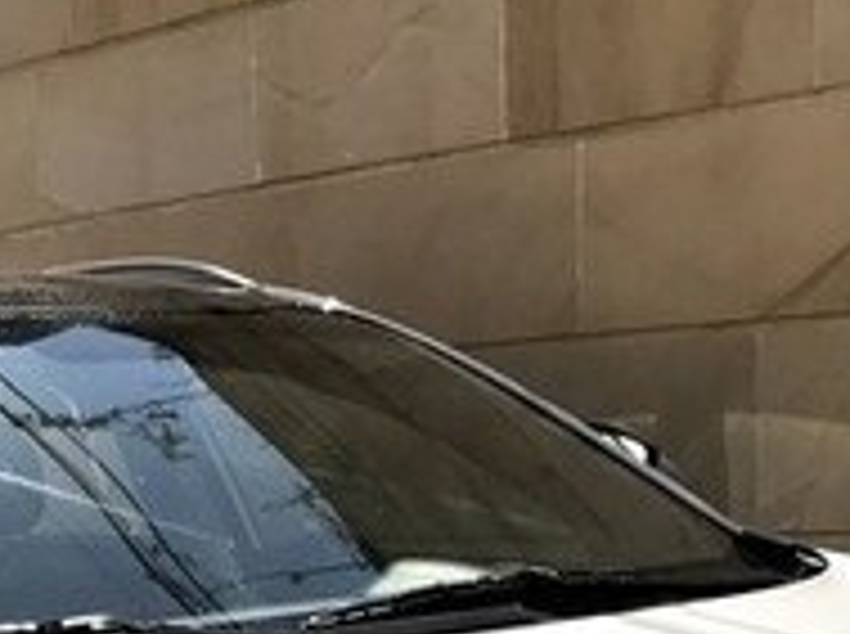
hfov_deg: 20.0
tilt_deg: -12.0
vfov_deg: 13.8
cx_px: 283
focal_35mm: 98
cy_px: 1050
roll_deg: +1.2
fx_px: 2402
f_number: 1.8
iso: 20
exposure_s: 1/2817
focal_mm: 3.99
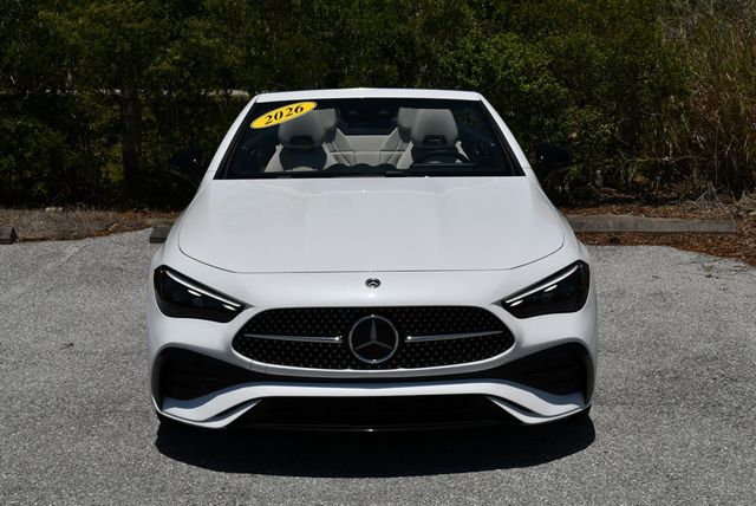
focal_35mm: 64
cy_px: 253
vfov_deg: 21.3
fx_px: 1345
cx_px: 378
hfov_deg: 31.4
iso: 100
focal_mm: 32
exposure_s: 1/500
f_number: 11
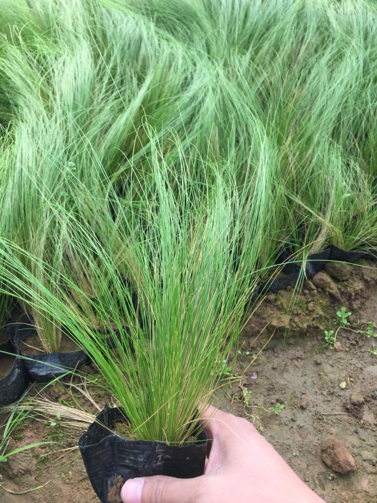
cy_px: 252
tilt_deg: -47.9
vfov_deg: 61.7
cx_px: 188
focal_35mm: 29
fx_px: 421
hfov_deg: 48.2
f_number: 2.2
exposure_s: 1/227
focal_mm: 4.15
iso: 32
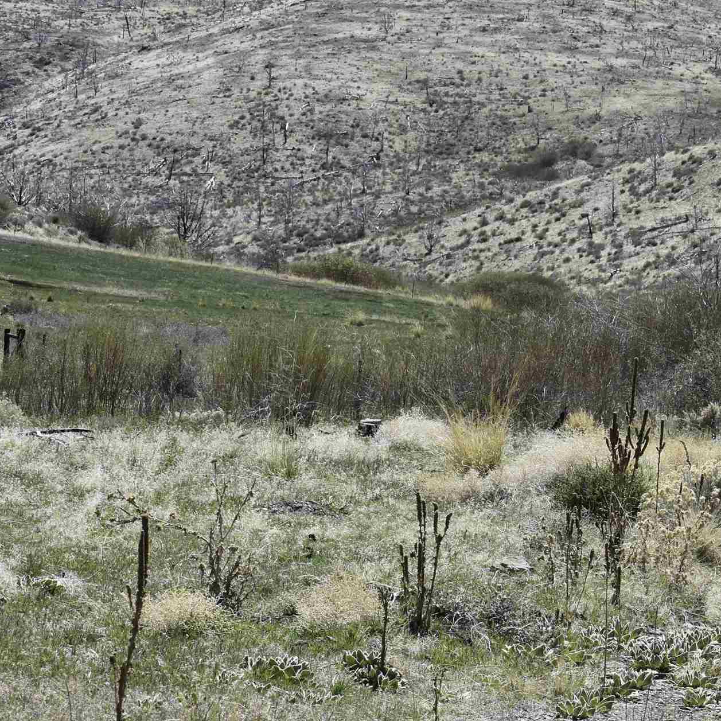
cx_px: 720
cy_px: 373
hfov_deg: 8.0
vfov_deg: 8.0
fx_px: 5137
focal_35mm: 218
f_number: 8
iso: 200
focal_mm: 70
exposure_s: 1/500
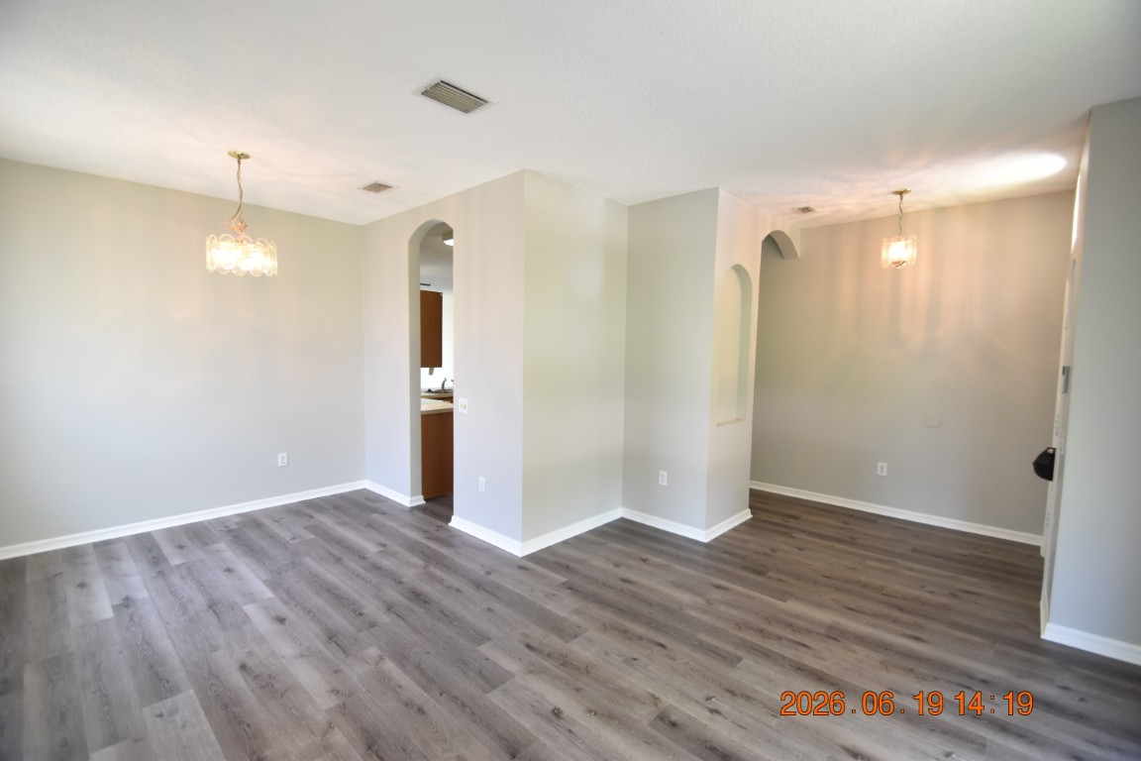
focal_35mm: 15
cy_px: 380
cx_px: 570
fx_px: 475
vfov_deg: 77.3
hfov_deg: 100.4
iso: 800
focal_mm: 10
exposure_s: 1/45
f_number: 3.5
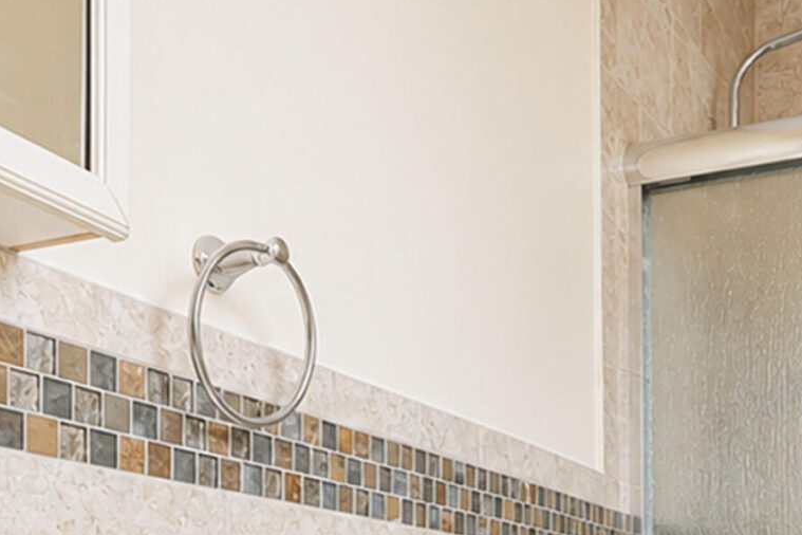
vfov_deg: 22.8
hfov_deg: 36.3
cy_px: 660
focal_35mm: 54
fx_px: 1203
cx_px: 573
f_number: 4
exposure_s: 1/13
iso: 64
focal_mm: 16
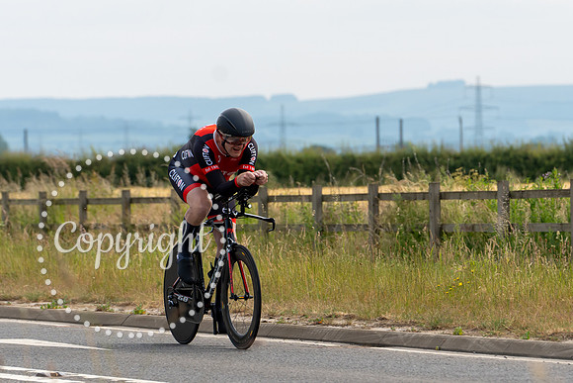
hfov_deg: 7.6
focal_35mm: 270
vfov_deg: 5.1
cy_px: 168
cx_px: 276
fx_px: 4291
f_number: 5
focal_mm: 166
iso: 160
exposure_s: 1/800
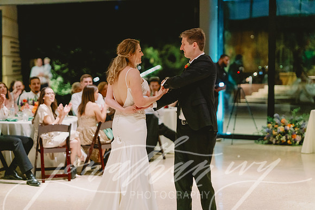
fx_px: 744
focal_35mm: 85
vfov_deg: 16.1
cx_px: 158
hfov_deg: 23.9
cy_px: 105
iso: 3200
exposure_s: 1/60
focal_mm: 85
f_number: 2
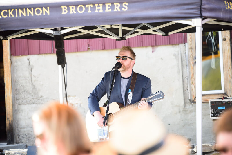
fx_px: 999
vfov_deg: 8.9
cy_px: 78
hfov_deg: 13.2
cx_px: 116
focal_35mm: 155
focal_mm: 155
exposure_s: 1/400
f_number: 2.8
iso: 250
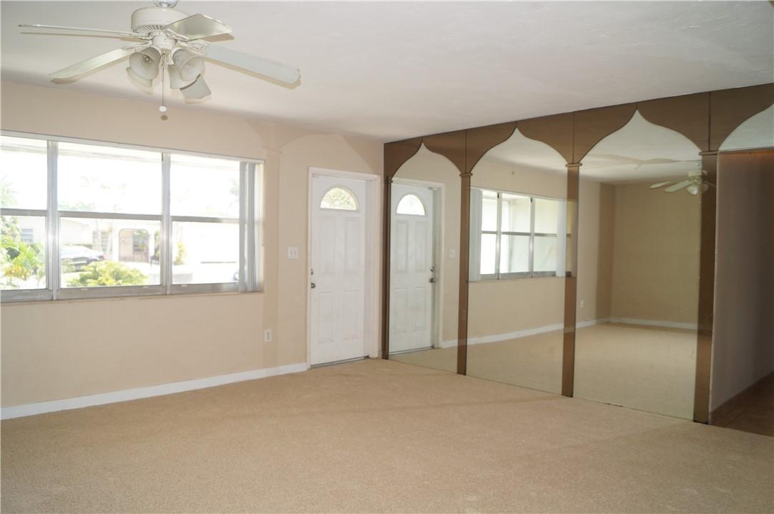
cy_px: 257
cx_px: 387
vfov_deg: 47.8
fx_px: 580
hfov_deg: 67.4
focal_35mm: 27
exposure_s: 1/60
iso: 160
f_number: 4
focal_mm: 18
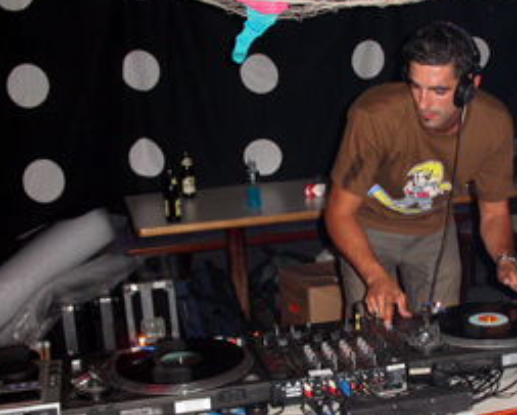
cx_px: 387
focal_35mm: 59
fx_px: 904
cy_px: 264
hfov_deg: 31.4
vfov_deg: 25.8
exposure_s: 1/30
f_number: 2.8
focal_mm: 7.8
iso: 191
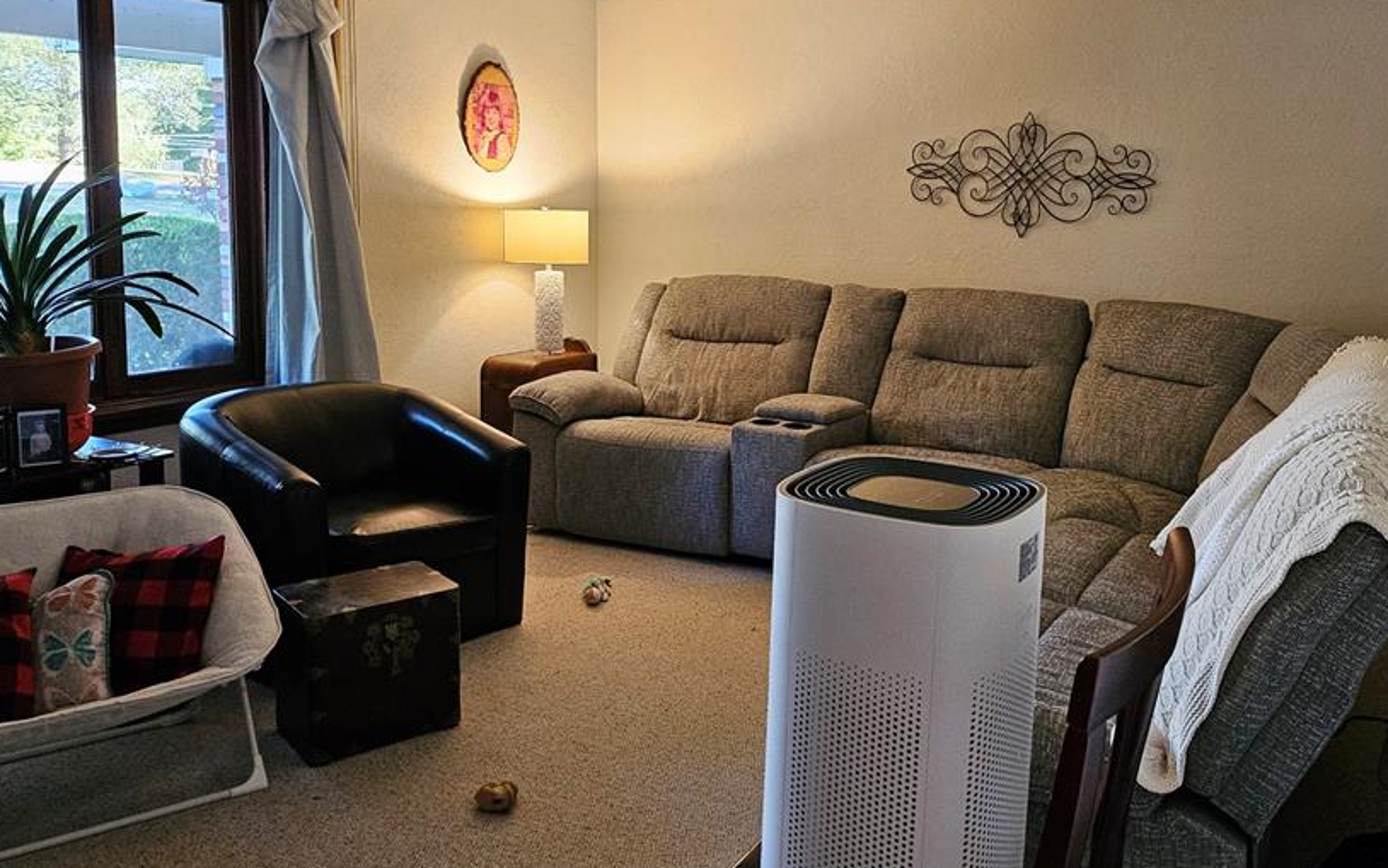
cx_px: 834
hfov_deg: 59.2
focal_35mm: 32
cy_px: 315
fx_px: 1211
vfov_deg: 39.1
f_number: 1.8
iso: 500
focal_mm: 5
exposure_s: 1/120
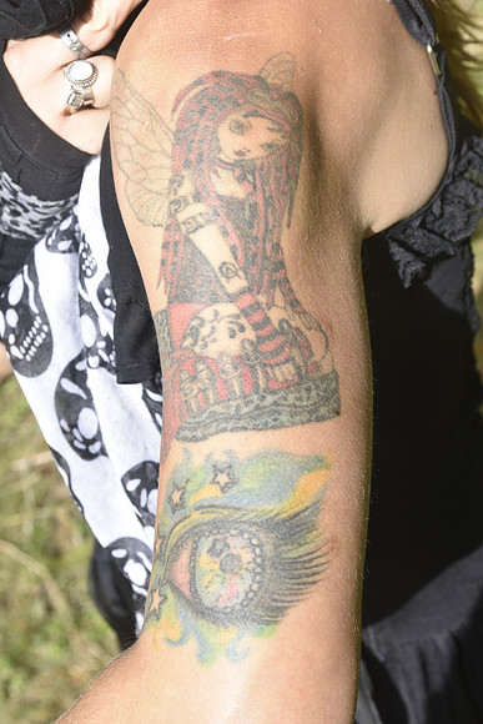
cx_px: 242
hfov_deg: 23.8
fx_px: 1146
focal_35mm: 57
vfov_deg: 35.0
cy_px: 362
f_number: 7.1
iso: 100
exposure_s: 1/200
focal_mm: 38
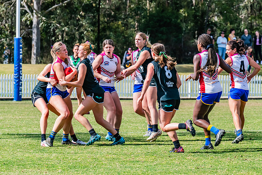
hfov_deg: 5.6
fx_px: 2659
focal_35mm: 365
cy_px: 99
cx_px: 72
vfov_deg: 3.8
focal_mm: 250
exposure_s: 1/1250
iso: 800
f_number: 10
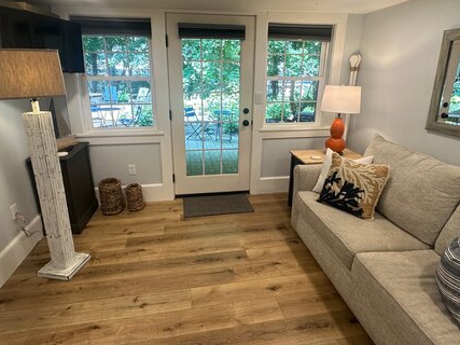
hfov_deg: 79.0
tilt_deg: -16.5
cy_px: 153
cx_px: 228
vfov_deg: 63.2
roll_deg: -0.4
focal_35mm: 21
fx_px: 279
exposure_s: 1/120
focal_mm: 2.22
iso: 160
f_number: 2.2
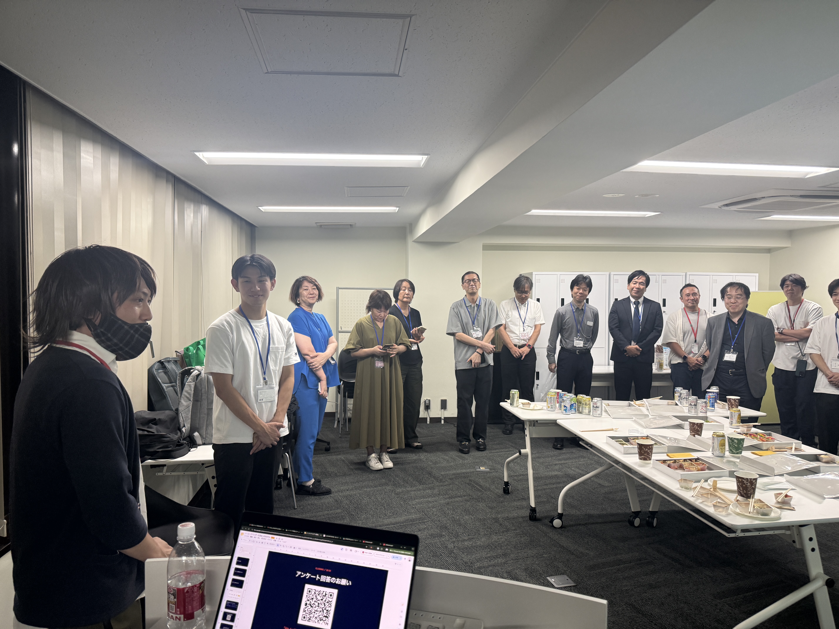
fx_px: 582
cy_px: 314
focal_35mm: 24
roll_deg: -1.1
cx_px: 420
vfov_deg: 56.8
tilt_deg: -2.4
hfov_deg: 71.6
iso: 160
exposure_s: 1/100
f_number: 1.78
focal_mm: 6.76
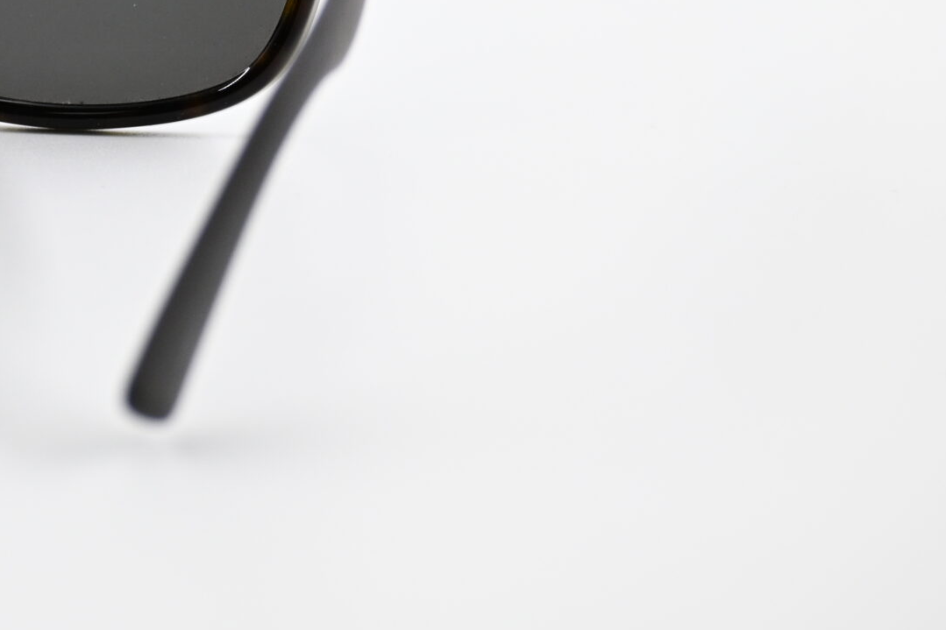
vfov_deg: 5.7
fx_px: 6358
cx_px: -100
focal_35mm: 242
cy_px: -27
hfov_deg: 8.4
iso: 400
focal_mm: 68
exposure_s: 1/400
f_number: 4.8
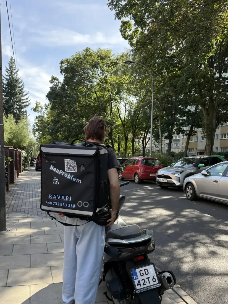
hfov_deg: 44.2
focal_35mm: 32
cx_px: 112
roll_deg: -1.6
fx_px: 281
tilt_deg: -4.3
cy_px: 180
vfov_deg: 56.5
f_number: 1.78
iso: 100
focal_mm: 6.76
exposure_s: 1/772
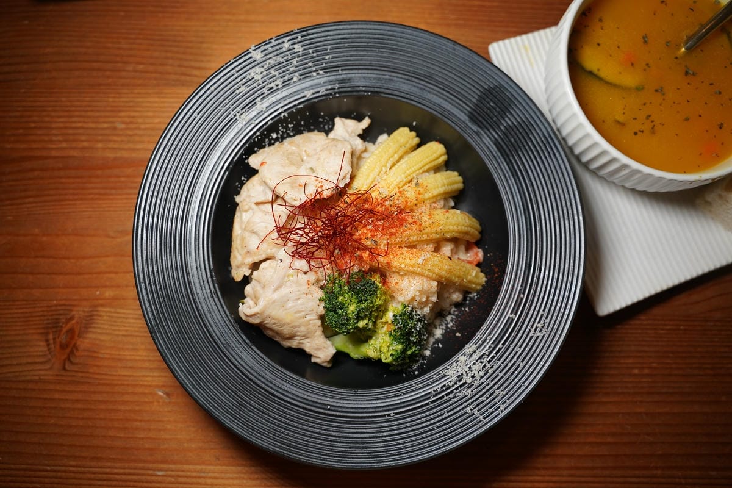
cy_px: 244
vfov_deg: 45.0
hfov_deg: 63.7
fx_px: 590
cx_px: 366
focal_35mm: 29
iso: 250
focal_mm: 29
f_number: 4
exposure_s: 1/60
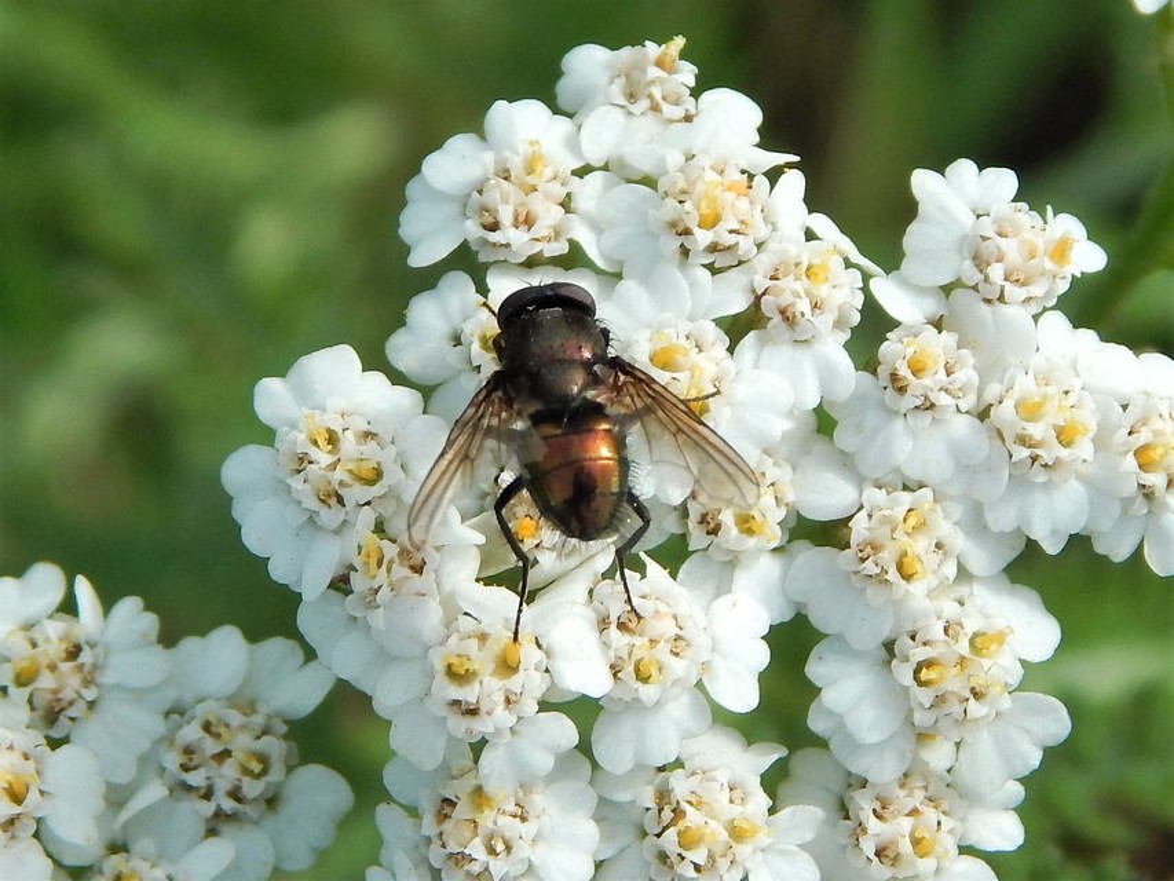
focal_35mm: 75
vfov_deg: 19.6
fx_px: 2544
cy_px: 440
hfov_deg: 26.0
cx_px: 587
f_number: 4.2
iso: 125
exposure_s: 1/640
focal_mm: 13.5
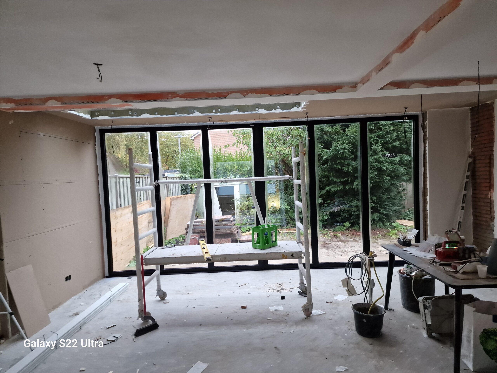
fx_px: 330
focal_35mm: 23
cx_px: 248
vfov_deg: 58.9
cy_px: 186
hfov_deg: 73.9
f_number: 1.8
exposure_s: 1/50
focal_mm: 6.4
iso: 125
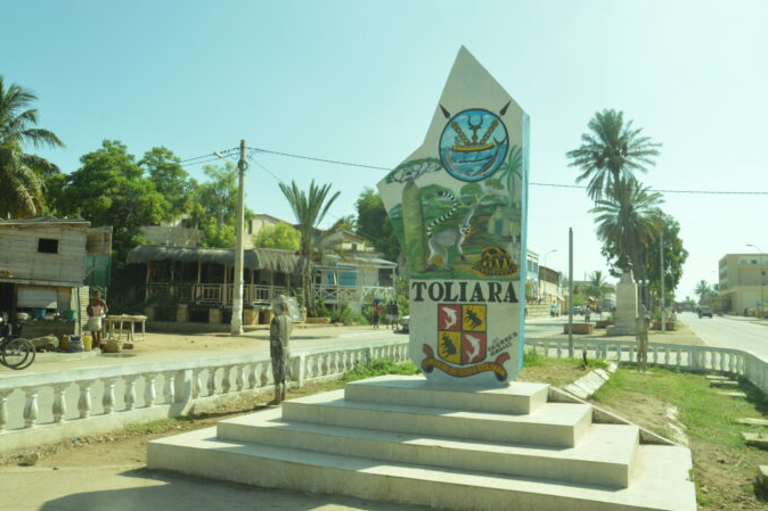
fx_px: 693
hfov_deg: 57.9
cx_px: 376
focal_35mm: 33
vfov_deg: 40.5
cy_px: 252
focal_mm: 21
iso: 800
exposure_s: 1/500
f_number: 11
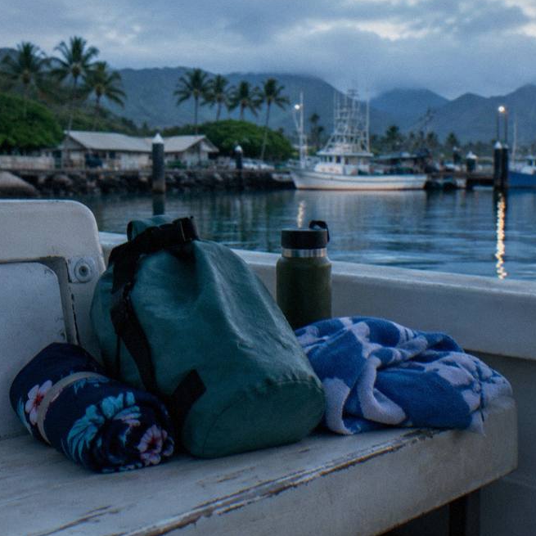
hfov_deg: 35.2
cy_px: 268
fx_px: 841
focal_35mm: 48
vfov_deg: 35.4
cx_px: 325
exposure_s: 1/25
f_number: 9
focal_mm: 37
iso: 5000
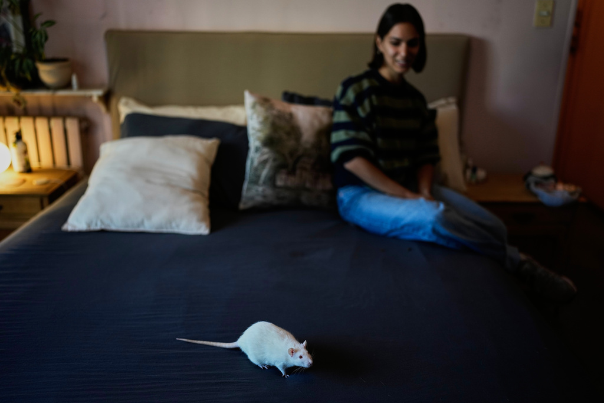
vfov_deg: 37.8
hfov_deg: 54.4
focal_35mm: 35
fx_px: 587
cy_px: 202
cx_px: 302
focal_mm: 35
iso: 500
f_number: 1.4
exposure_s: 1/250
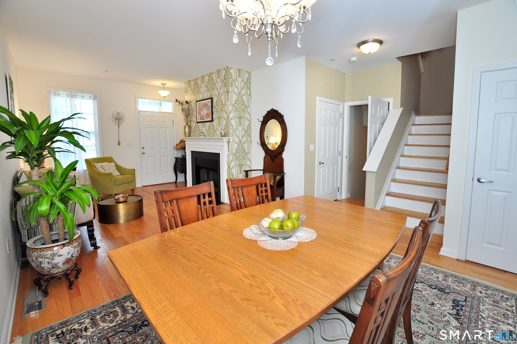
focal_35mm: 15
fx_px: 215
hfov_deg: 100.5
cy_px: 172
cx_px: 258
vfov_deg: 77.2
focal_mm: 10
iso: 640
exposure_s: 1/60
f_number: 5
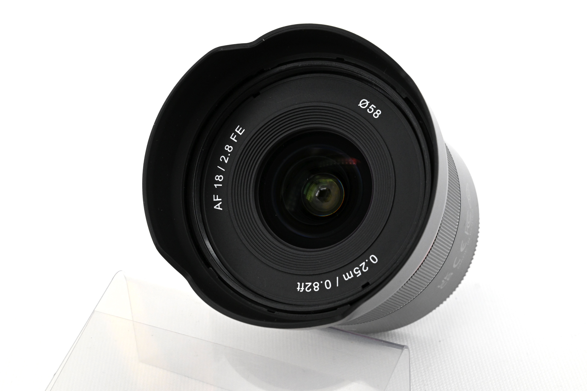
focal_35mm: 75
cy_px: 196
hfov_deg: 27.0
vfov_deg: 18.2
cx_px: 294
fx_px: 1223
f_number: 16
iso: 3200
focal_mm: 75
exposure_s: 1/250
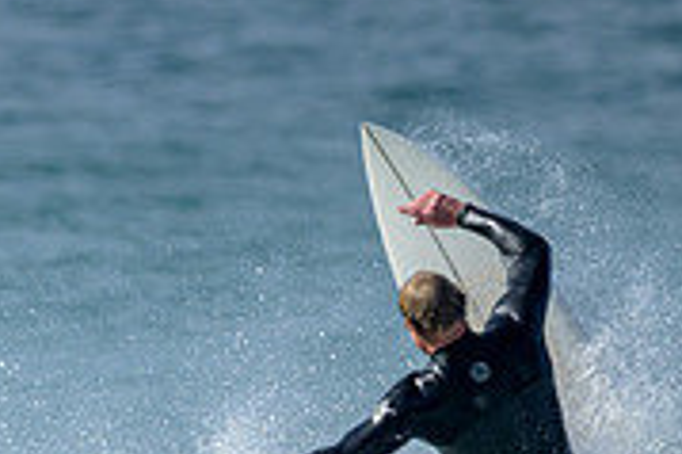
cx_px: 152
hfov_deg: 0.8
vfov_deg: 0.5
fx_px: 49039
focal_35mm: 2591
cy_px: 555
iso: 360
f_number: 6.3
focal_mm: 800
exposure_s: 1/2500
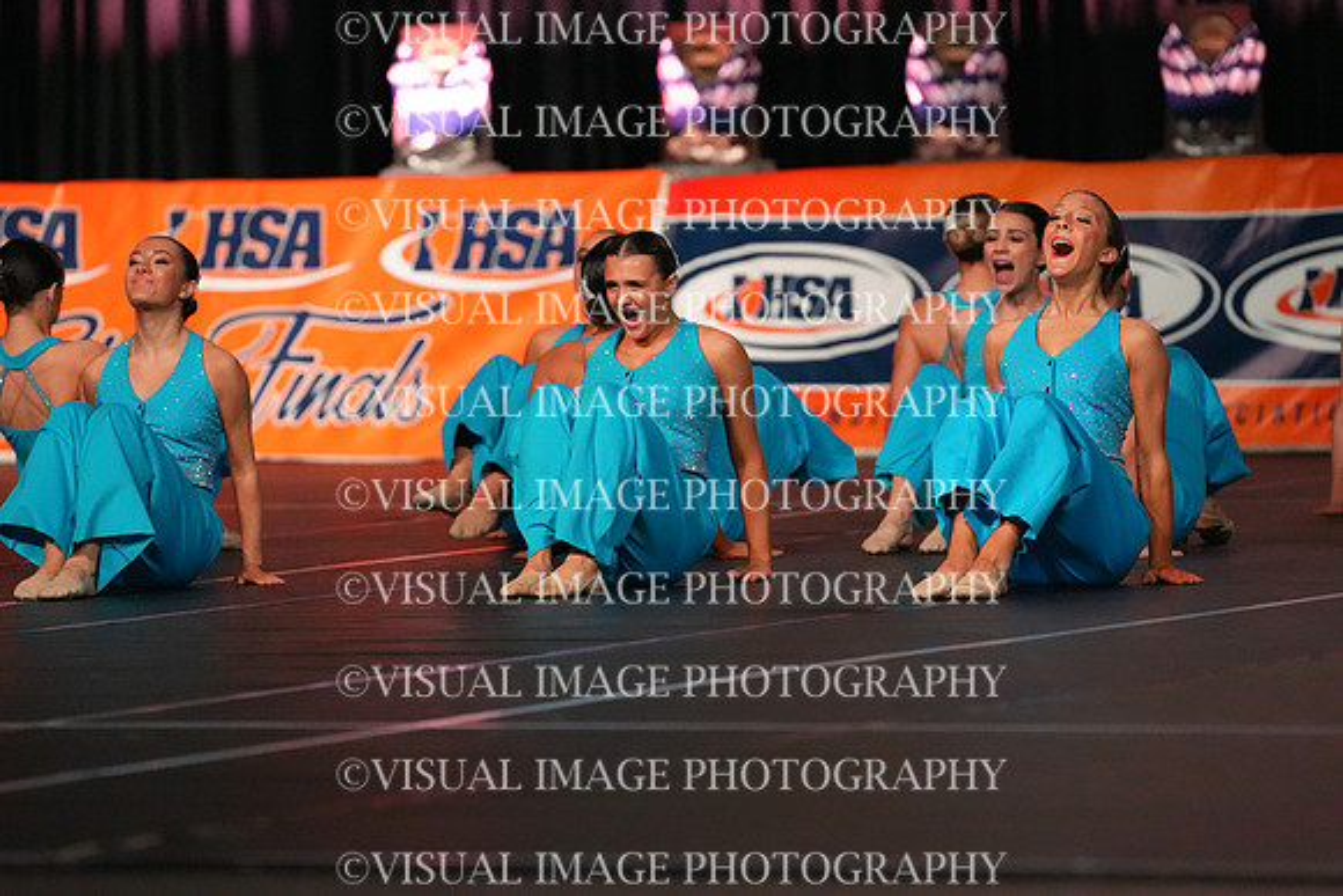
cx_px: 672
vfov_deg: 4.6
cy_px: 448
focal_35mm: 300
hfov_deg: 6.9
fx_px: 11194
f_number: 3.5
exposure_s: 1/1250
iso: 16000
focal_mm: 300
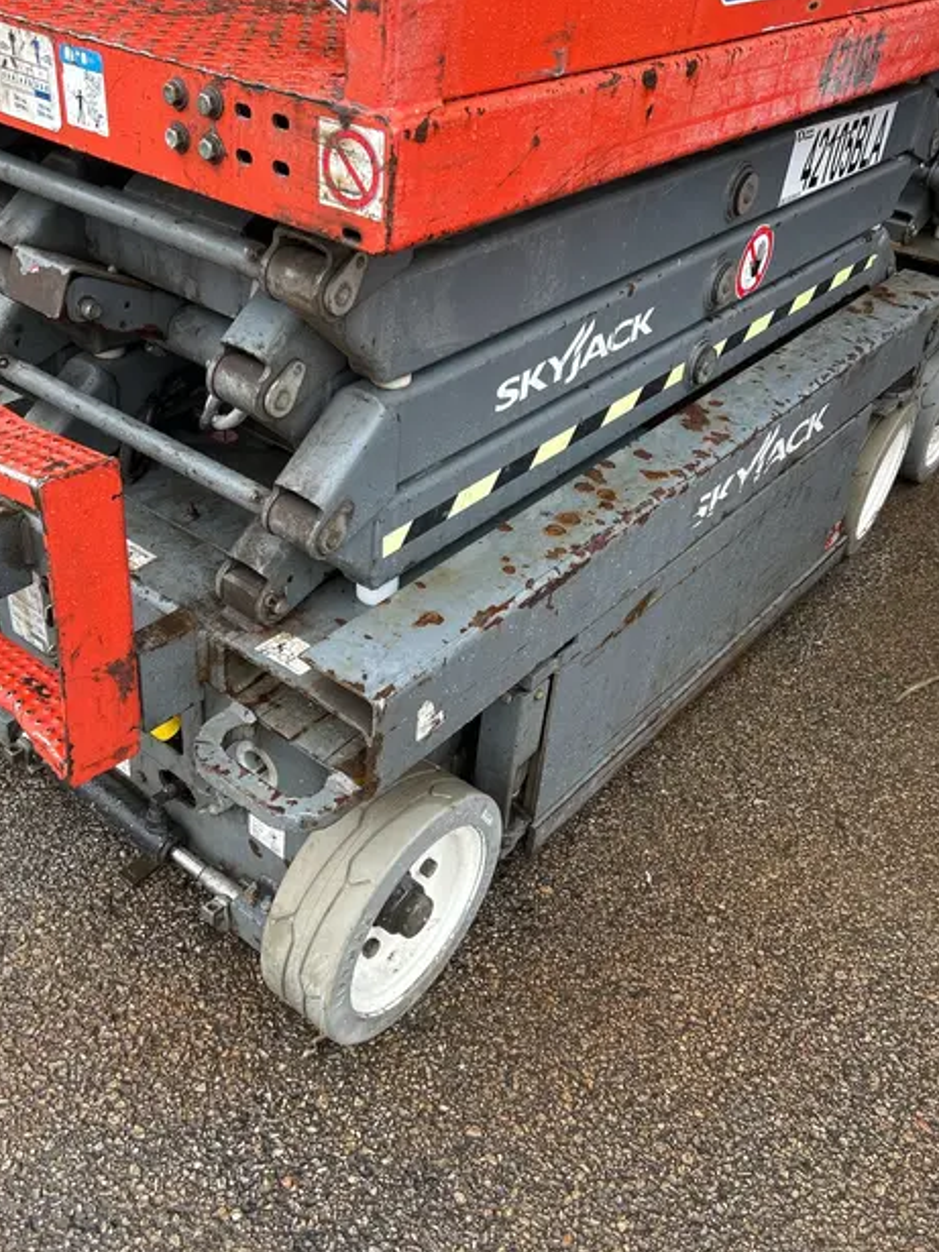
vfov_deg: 58.3
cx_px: 424
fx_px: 1122
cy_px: 581
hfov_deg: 45.4
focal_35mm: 31
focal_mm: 5.7
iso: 40
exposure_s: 1/196
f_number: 1.5
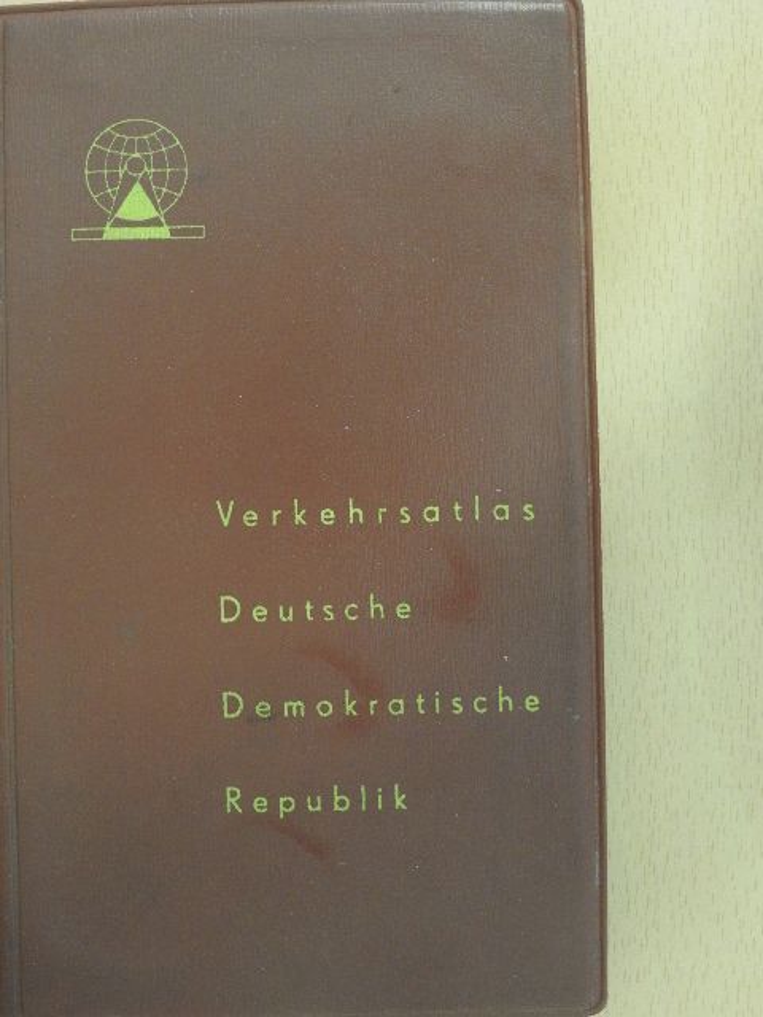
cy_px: 508
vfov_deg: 38.2
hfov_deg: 29.1
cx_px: 382
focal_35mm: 50
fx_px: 1469
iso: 560
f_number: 4
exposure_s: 1/8
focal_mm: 9
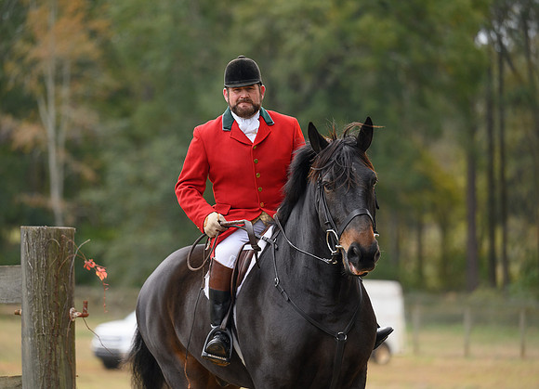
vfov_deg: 7.8
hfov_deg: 10.8
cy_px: 194
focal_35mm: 185
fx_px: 2840
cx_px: 247
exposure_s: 1/640
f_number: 3.2
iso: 500
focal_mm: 175
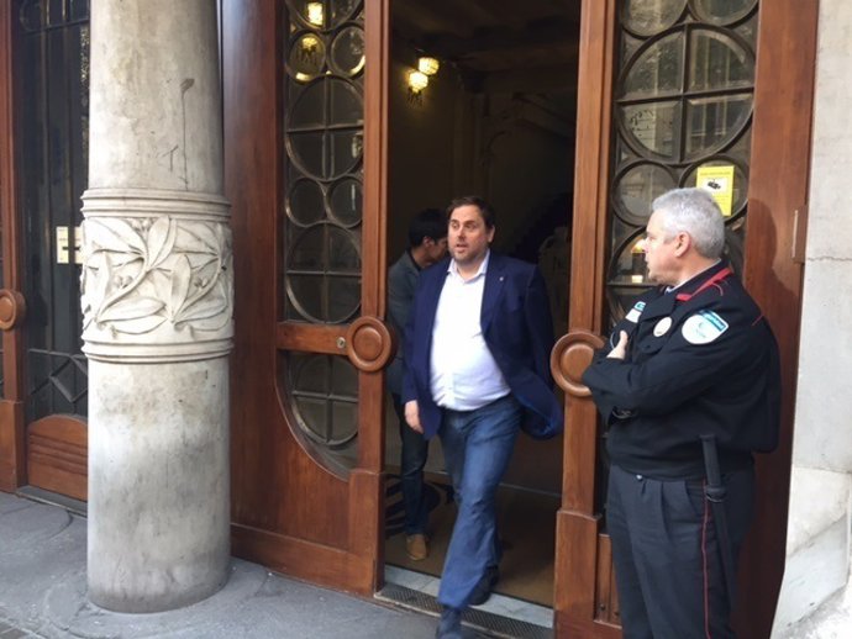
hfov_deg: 61.6
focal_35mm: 29
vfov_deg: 48.3
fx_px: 714
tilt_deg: -5.0
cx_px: 426
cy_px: 320
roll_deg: -1.5
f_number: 2.2
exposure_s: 1/33
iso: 100
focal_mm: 4.15
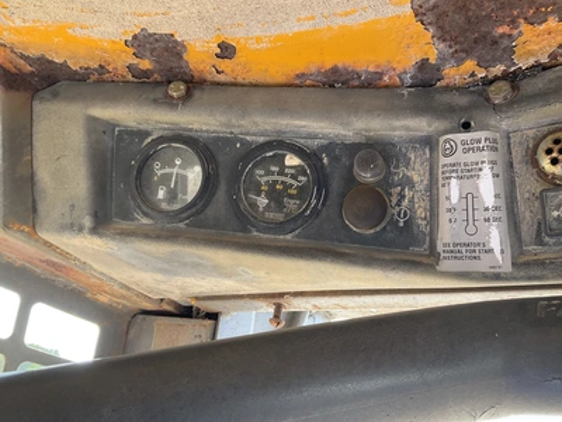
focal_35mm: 29
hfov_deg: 61.7
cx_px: 281
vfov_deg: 48.2
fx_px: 471
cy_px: 211
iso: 32
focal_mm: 3
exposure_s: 1/126
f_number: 1.8
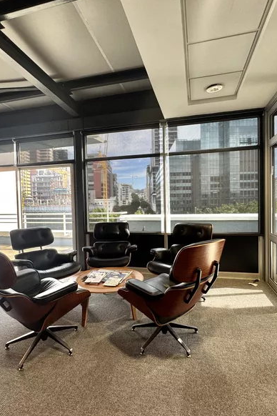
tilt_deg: -1.4
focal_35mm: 20
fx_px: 231
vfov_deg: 84.0
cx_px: 136
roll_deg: +1.1
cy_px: 212
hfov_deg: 61.9
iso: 100
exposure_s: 1/100
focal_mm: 2.22
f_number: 2.2
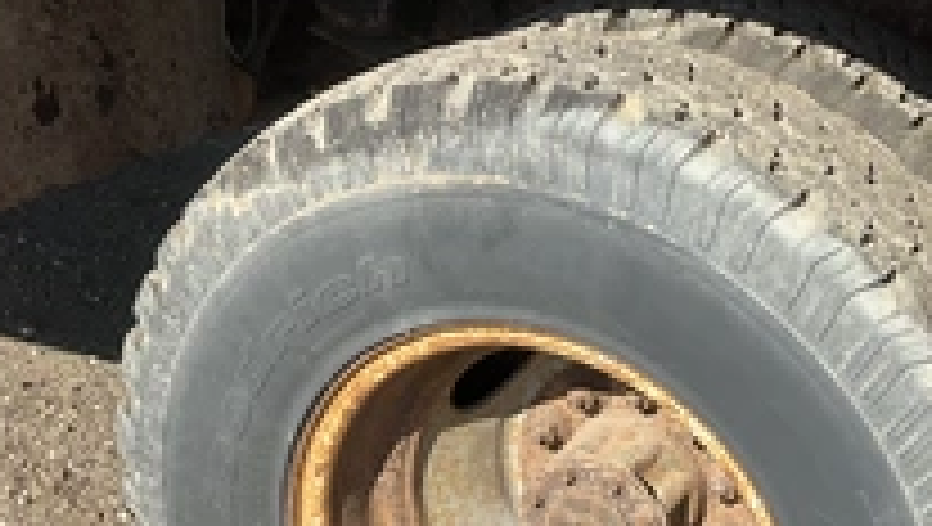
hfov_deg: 33.9
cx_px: 653
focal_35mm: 61
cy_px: 517
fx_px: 1509
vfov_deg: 19.3
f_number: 1.8
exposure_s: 1/912
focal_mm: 3
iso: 25
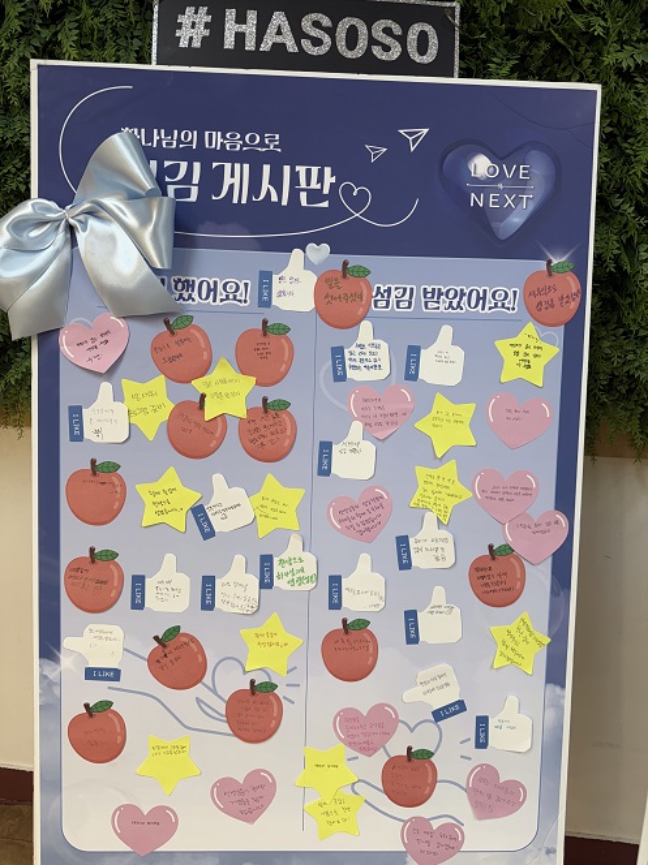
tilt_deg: -17.8
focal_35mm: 24
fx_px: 600
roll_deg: +0.1
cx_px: 324
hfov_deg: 56.8
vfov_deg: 71.6
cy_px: 432
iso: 100
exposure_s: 1/120
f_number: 1.78
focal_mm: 6.76
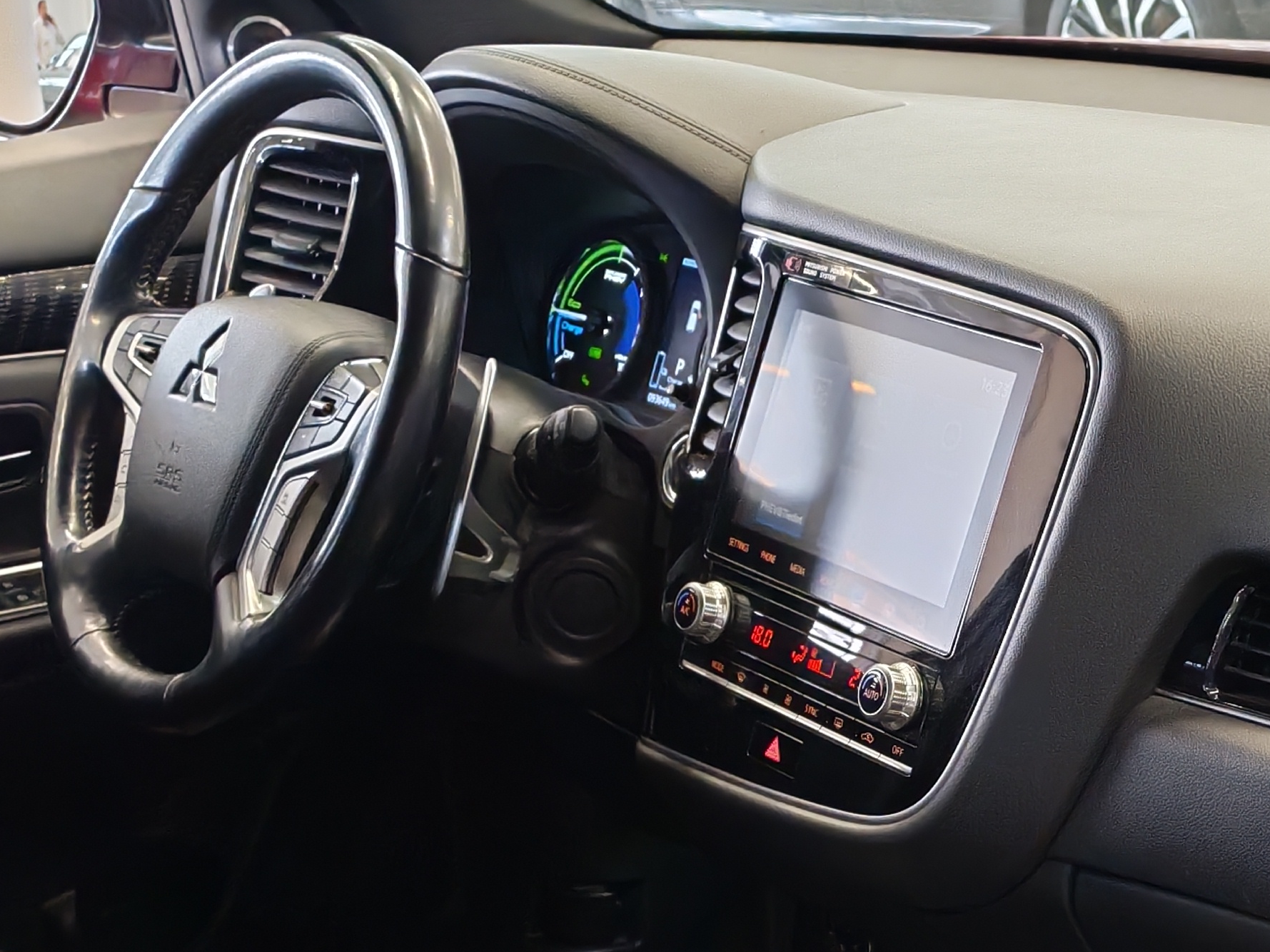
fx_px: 2788
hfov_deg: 25.2
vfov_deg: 18.8
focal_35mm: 76
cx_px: 1034
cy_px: 966
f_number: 1.9
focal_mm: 6.12
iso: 1250
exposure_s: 1/100
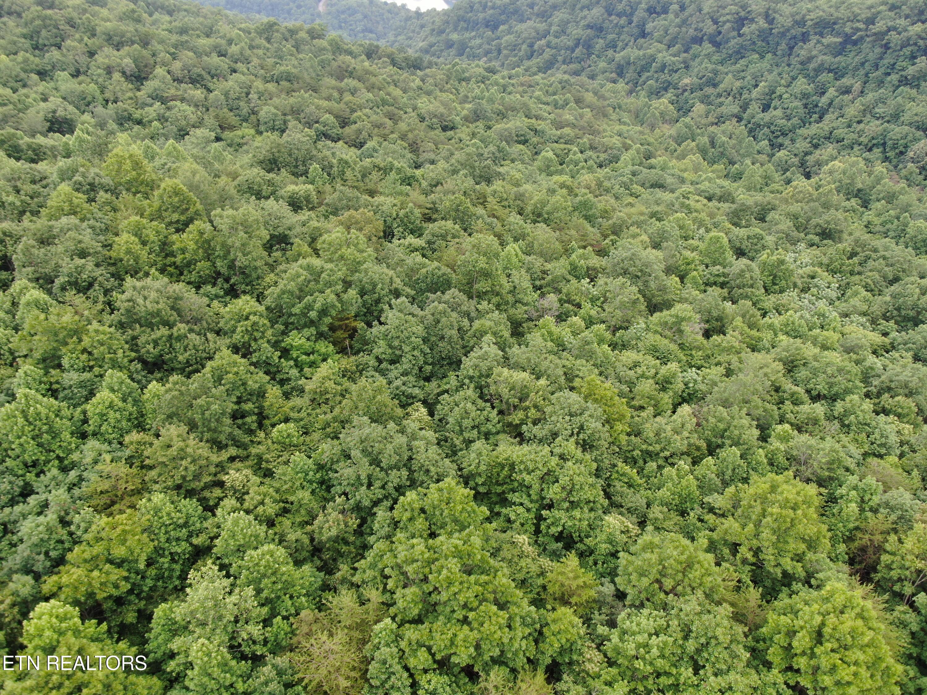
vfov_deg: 56.8
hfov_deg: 71.6
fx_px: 643
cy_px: 348
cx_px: 464
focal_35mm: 24
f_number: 2.8
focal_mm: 4.39
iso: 100
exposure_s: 1/160
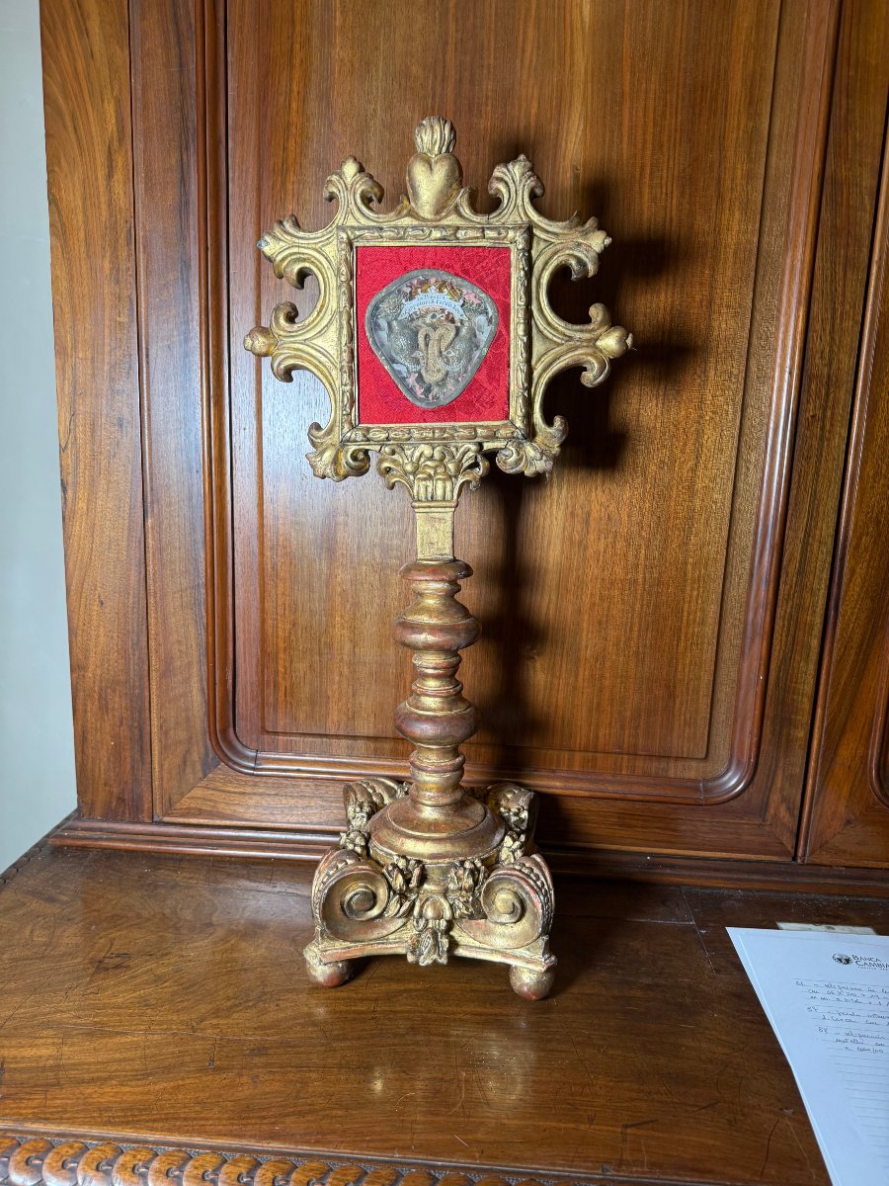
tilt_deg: -11.0
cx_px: 444
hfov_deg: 56.8
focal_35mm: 24
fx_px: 822
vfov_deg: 71.6
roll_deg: -2.8
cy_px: 593
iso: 160
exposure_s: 1/118
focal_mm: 6.76
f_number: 1.78
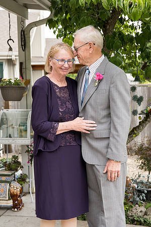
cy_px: 114
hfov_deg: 21.9
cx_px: 76
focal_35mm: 62
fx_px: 390
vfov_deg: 32.4
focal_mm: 62
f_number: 5
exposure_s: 1/500
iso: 400
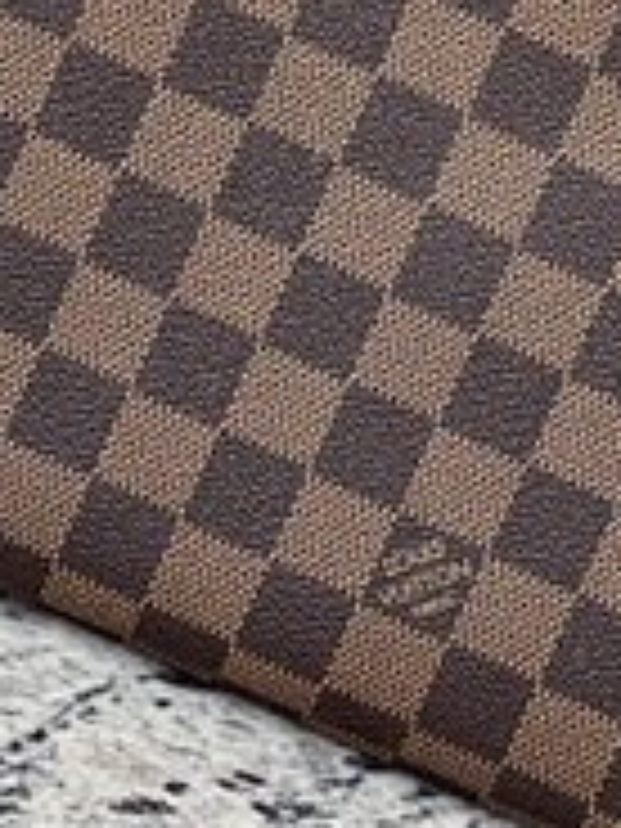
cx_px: 713
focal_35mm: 377
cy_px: -639
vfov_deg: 5.2
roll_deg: -24.0
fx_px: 9018
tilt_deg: -14.2
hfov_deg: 3.9
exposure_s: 1/121
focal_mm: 9
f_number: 2.8
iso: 40
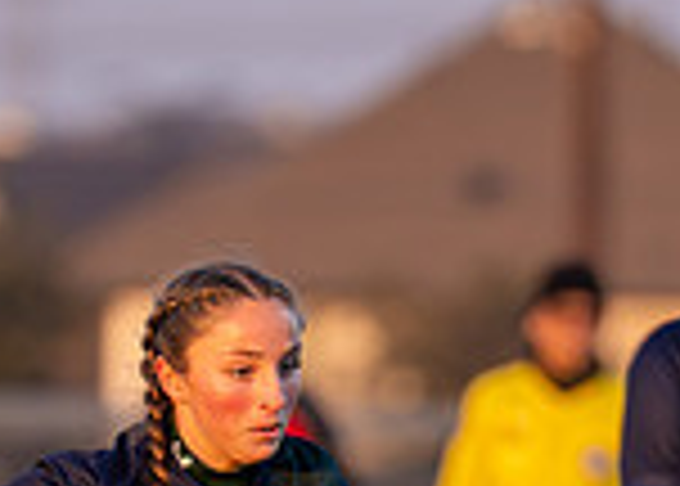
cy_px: 795
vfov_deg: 0.9
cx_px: 400
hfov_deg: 1.3
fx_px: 31011
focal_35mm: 1605
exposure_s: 1/1600
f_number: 2.8
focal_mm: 200
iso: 400
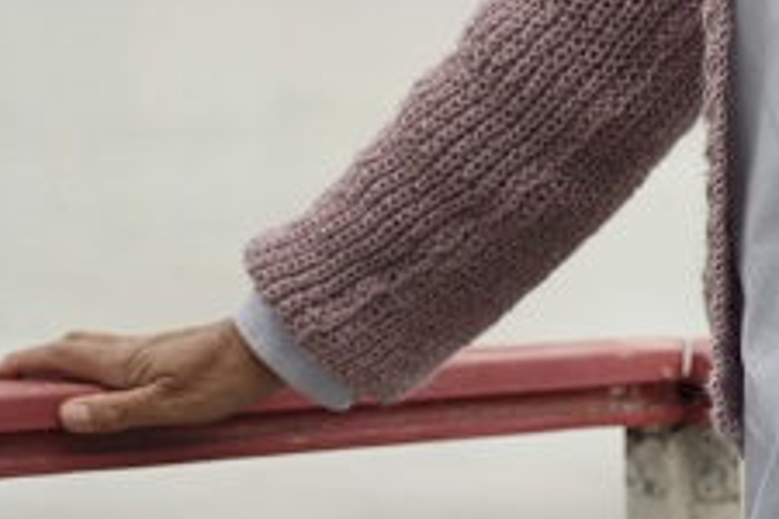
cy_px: -424
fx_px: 4046
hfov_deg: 10.8
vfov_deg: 7.1
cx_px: -177
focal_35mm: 187
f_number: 2.5
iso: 250
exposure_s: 1/1000
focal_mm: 35
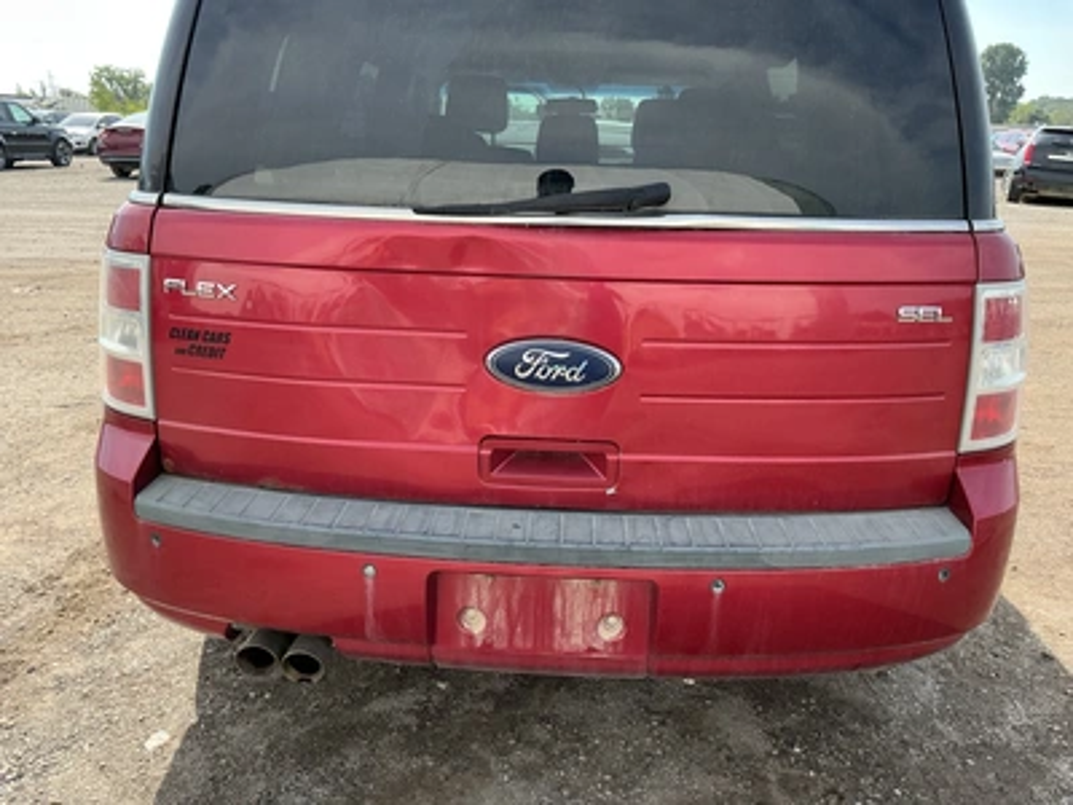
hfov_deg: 63.4
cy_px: 402
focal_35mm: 28
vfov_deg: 49.7
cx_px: 536
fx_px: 868
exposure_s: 1/397
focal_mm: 3
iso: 25
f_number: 1.8
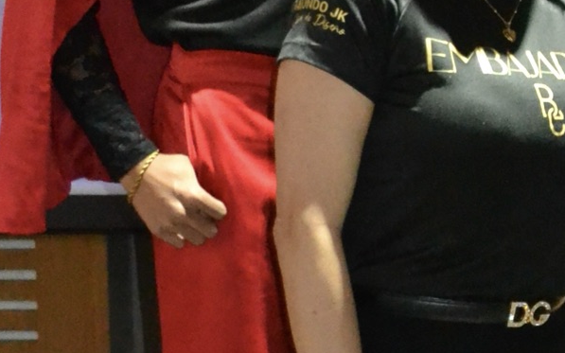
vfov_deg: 10.4
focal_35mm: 123
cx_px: 898
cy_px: -103
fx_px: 1894
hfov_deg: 15.4
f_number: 4
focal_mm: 24
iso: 3200
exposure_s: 1/125
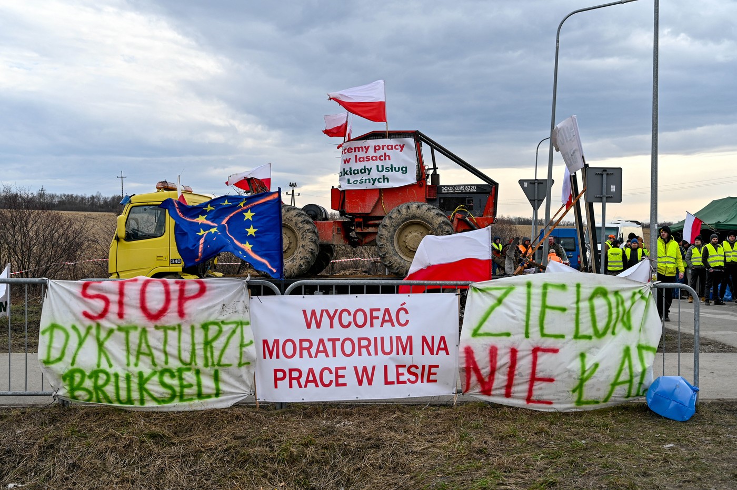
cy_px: 245
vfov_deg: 30.5
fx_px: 900
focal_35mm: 44
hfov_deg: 44.5
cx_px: 368
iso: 100
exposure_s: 1/400
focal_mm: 44
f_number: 5.6
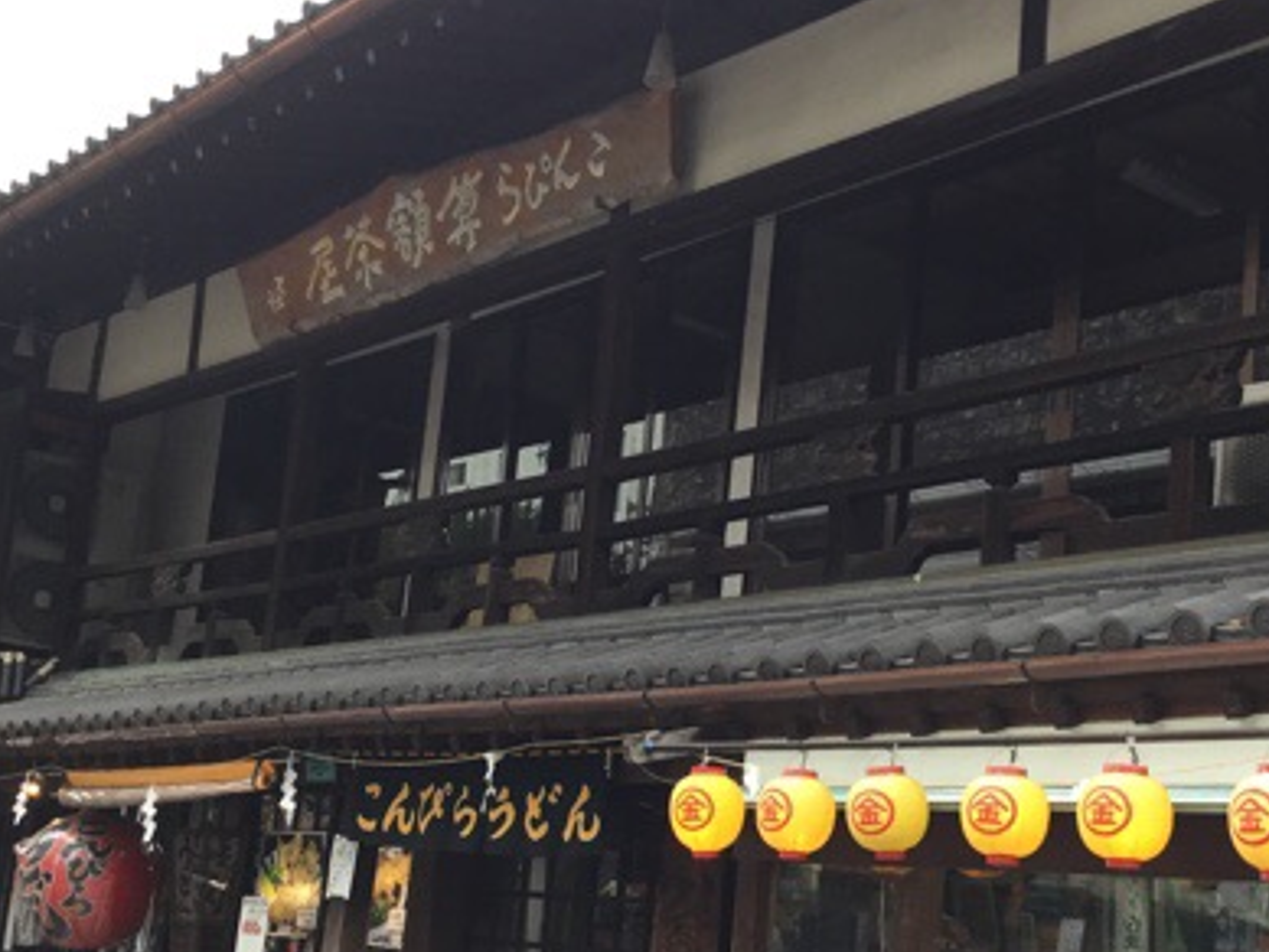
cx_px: 718
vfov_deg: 28.5
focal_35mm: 51
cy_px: 597
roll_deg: -6.8
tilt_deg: +10.4
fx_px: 1870
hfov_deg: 37.4
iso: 25
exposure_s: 1/40
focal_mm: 3.3
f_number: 2.4
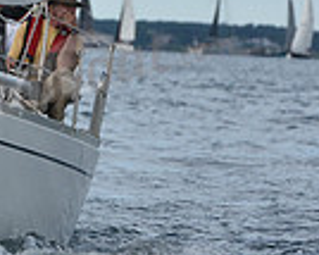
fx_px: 7680
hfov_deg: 2.4
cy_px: -11
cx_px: -224
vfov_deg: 1.9
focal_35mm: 814
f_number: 8
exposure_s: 1/1000
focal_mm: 200
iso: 320
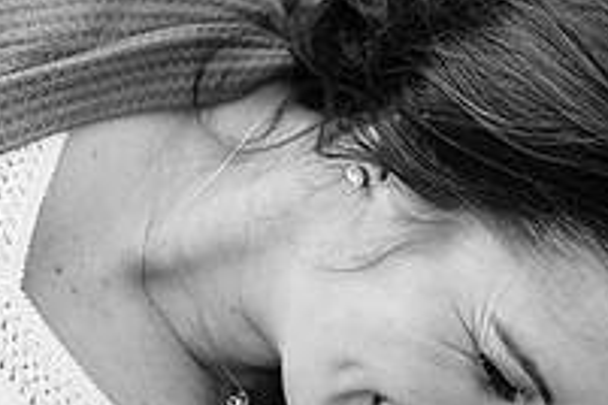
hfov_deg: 12.3
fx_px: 2820
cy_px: 515
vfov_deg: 8.1
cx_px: 417
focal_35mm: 167
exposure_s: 1/200
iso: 200
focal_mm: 58
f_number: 2.8
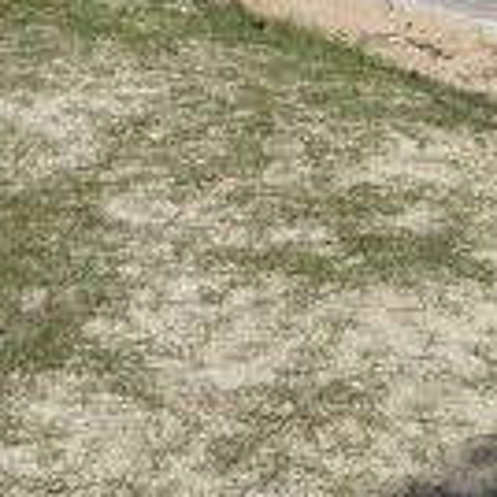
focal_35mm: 132
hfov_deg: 13.2
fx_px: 2144
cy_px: -256
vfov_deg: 12.5
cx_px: 237
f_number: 3.3
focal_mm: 4.3
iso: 80
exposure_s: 1/2000
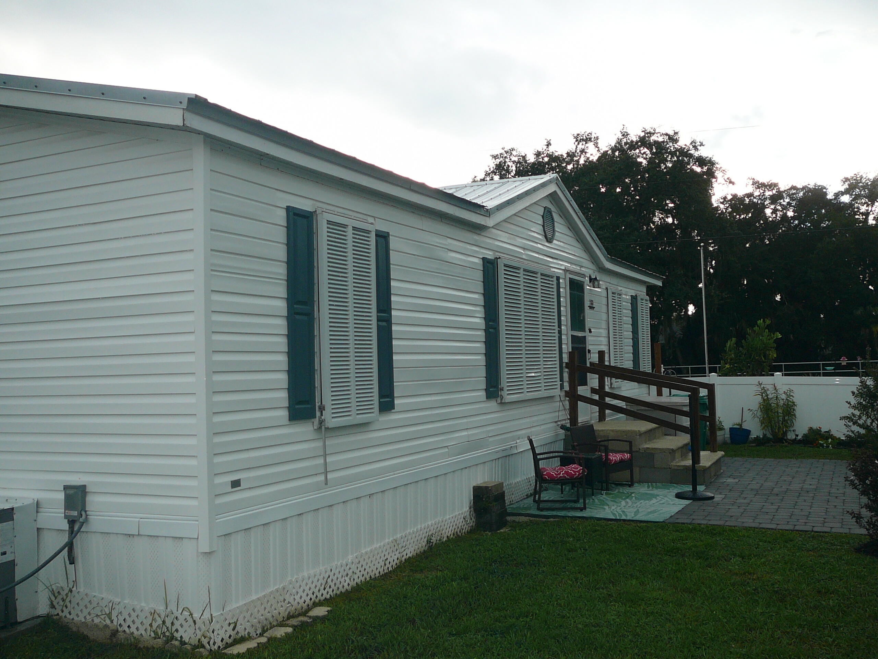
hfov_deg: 52.6
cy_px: 330
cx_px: 439
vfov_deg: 40.7
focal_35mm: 35
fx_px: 888
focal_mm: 5.2
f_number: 2.8
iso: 80
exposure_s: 1/80
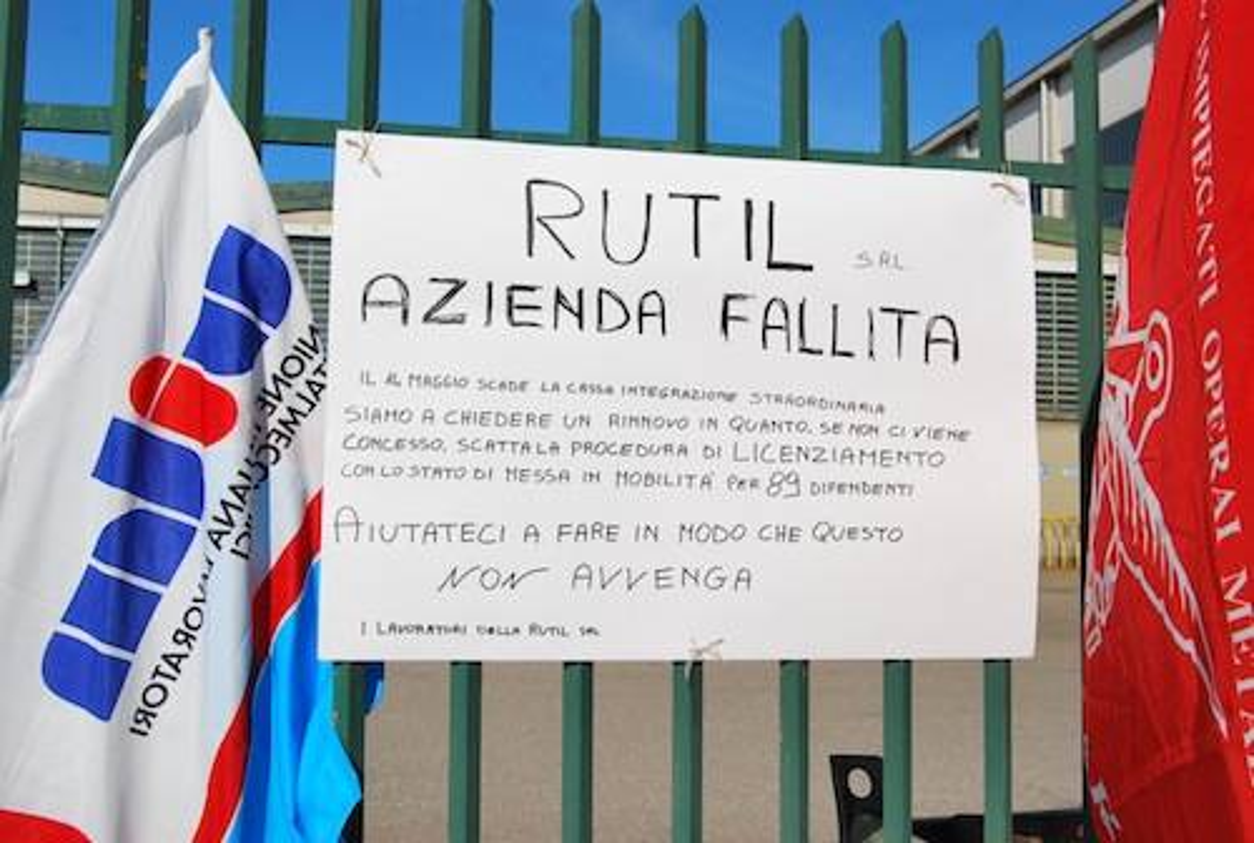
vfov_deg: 34.4
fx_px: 1362
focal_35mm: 39
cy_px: 422
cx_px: 627
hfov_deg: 49.4
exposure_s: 1/4000
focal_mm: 26
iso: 800
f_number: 9
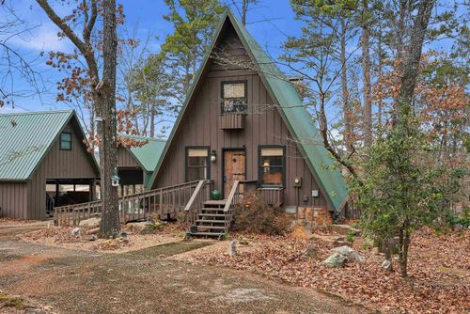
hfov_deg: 58.7
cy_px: 157
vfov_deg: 41.2
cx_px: 235
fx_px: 418
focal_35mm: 32
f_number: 8
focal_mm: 32
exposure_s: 1/250
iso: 250
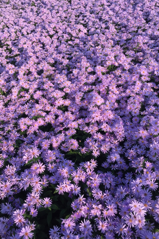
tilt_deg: -37.8
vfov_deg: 60.3
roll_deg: +6.6
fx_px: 205
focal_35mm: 31
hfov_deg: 42.2
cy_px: 120
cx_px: 69
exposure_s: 1/860
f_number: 2.2
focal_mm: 4.15
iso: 32
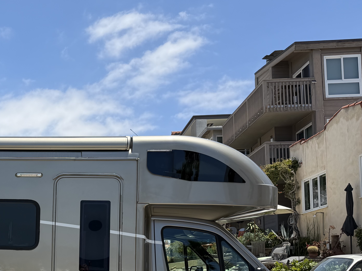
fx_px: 512
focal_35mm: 49
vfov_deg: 28.8
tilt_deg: +4.6
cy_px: 231
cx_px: 19
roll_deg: +0.4
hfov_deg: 35.9
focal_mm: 6.76
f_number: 1.78
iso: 80
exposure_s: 1/4167
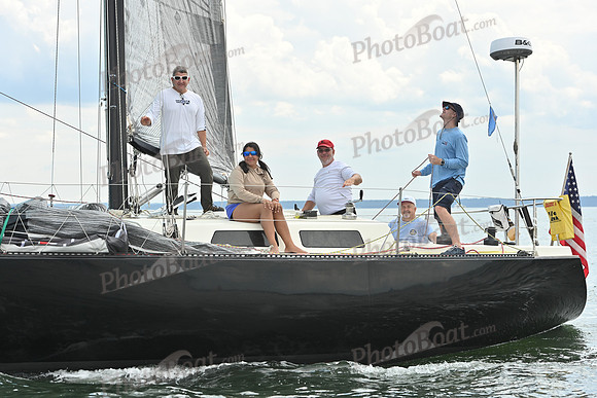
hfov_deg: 22.1
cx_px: 298
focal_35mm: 92
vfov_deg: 14.9
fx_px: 1526
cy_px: 199
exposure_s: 1/1250
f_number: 5.6
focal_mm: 92
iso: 320
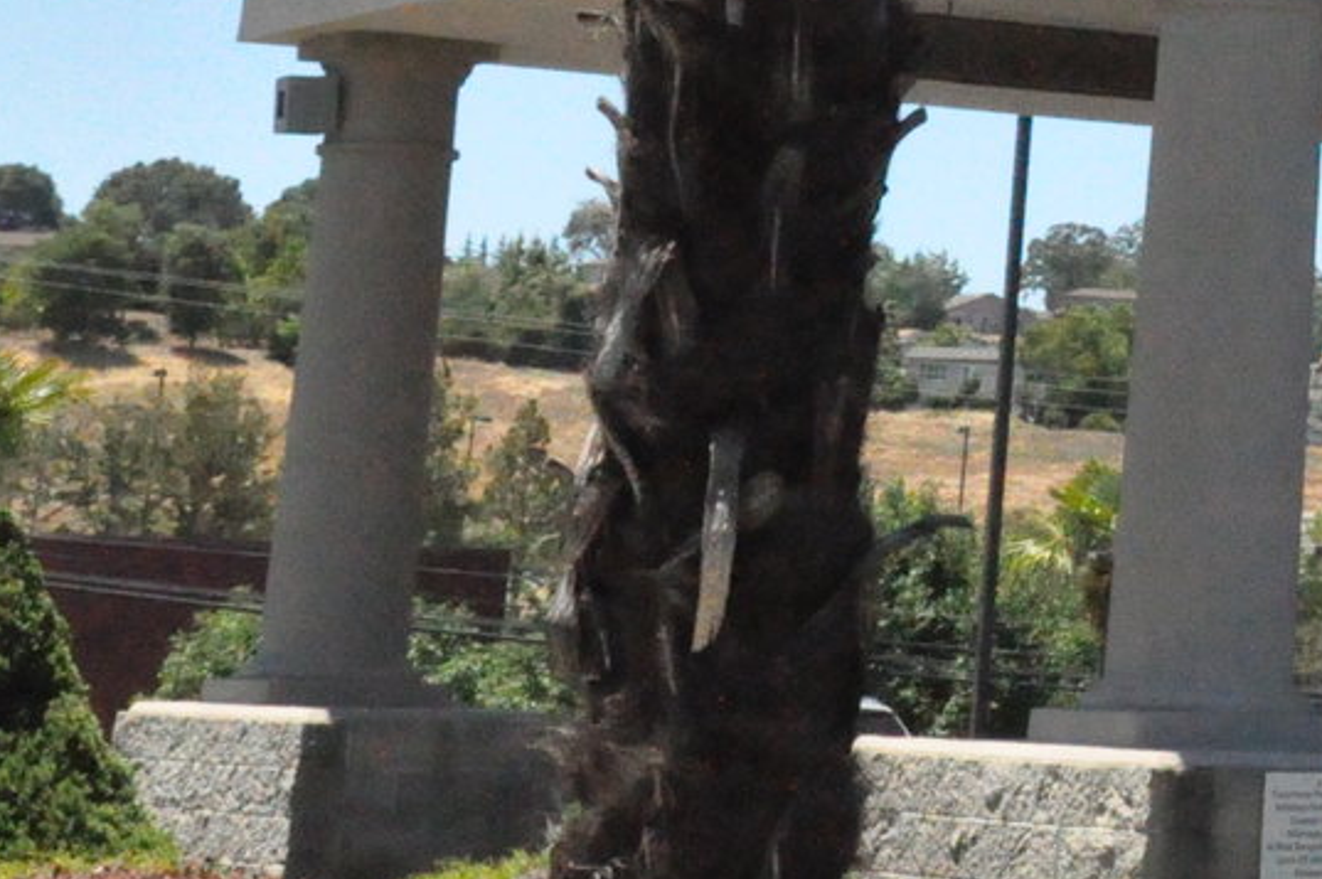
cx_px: 2491
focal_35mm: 143
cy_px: -332
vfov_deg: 9.4
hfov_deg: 12.8
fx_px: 5243
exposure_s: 1/4000
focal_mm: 25
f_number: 11
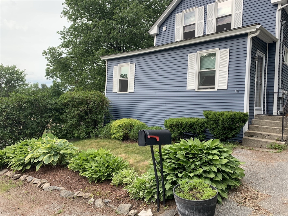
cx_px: 144
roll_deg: -2.2
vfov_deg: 53.1
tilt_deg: -0.8
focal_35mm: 26
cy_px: 108
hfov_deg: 67.3
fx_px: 216
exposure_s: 1/419
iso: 25
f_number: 1.8
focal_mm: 4.25
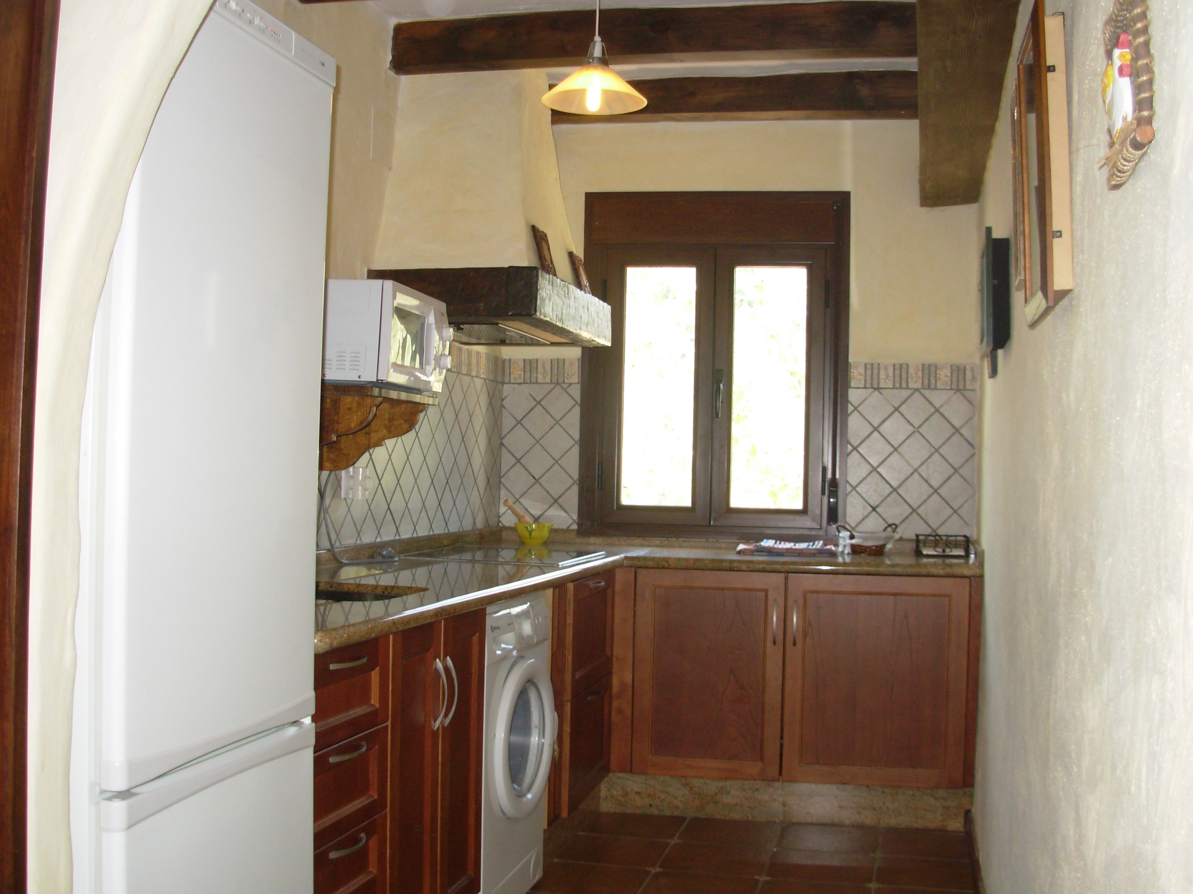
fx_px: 1310
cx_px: 596
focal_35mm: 38
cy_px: 447
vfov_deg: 37.7
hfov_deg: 49.0
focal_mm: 6.3
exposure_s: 1/50.8
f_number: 2.9
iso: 79
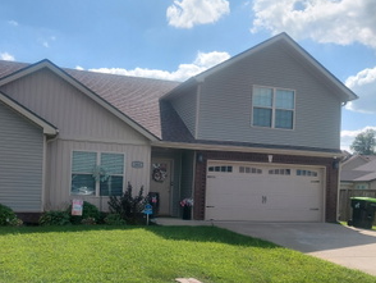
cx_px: 130
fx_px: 370
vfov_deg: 41.3
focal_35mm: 34
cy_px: 188
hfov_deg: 53.0
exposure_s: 1/2326
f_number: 1.8
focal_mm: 4.69
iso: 50
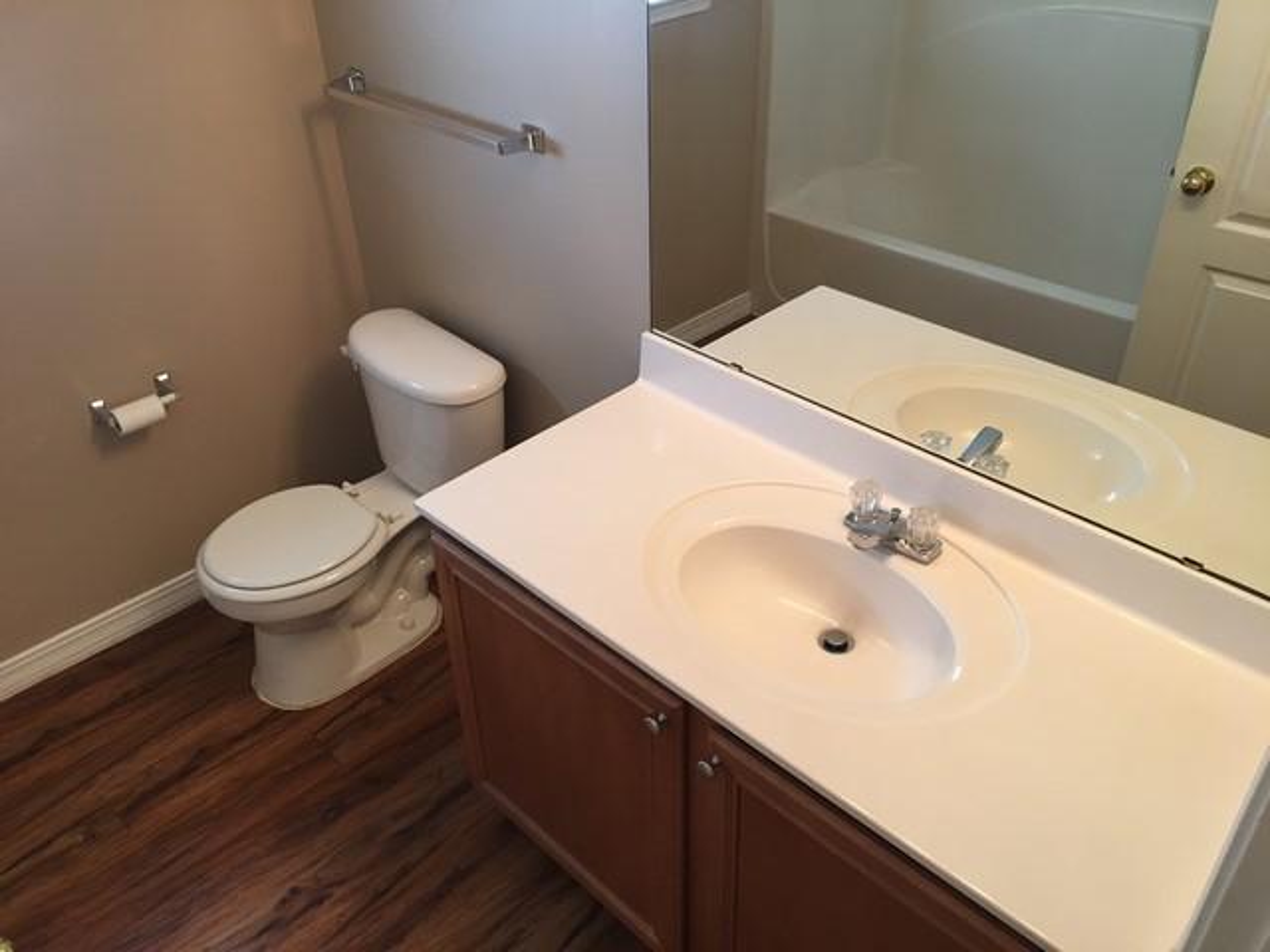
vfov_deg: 48.2
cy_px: 476
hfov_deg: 61.7
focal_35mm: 29
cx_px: 635
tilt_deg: -33.2
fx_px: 1064
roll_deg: +1.7
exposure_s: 1/15
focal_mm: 4.15
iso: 40
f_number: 2.2
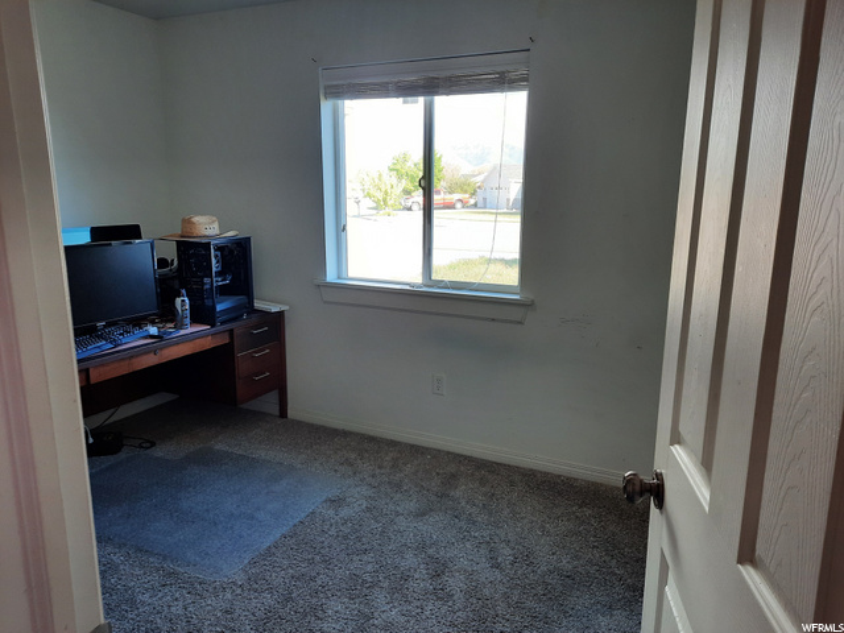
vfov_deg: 54.9
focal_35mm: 25
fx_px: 610
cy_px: 316
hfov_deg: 69.4
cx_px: 422
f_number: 2
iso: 64
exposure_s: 1/60
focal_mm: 4.6
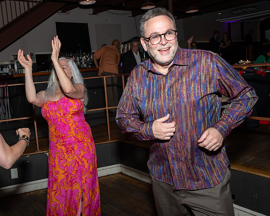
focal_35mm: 32
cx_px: 96
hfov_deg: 54.8
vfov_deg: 45.7
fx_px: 256
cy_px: 100
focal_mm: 17
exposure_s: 1/250
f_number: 6.3
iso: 400
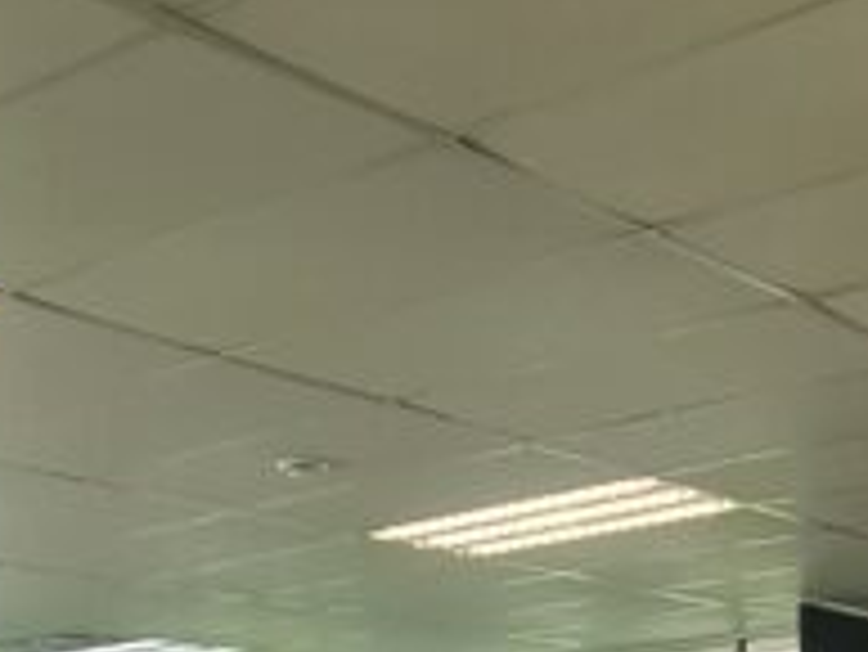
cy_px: 1052
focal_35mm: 69
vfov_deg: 18.3
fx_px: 1731
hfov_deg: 28.1
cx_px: 436
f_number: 2.2
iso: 160
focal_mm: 2.2
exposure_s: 1/50
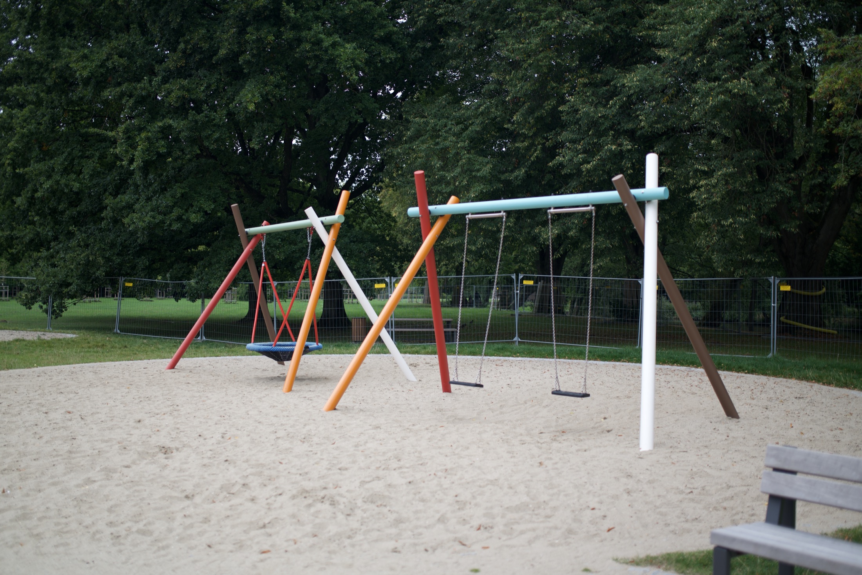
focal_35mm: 35
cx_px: 431
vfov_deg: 37.8
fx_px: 838
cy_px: 288
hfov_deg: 54.4
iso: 100
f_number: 1.4
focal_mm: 35
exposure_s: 1/320
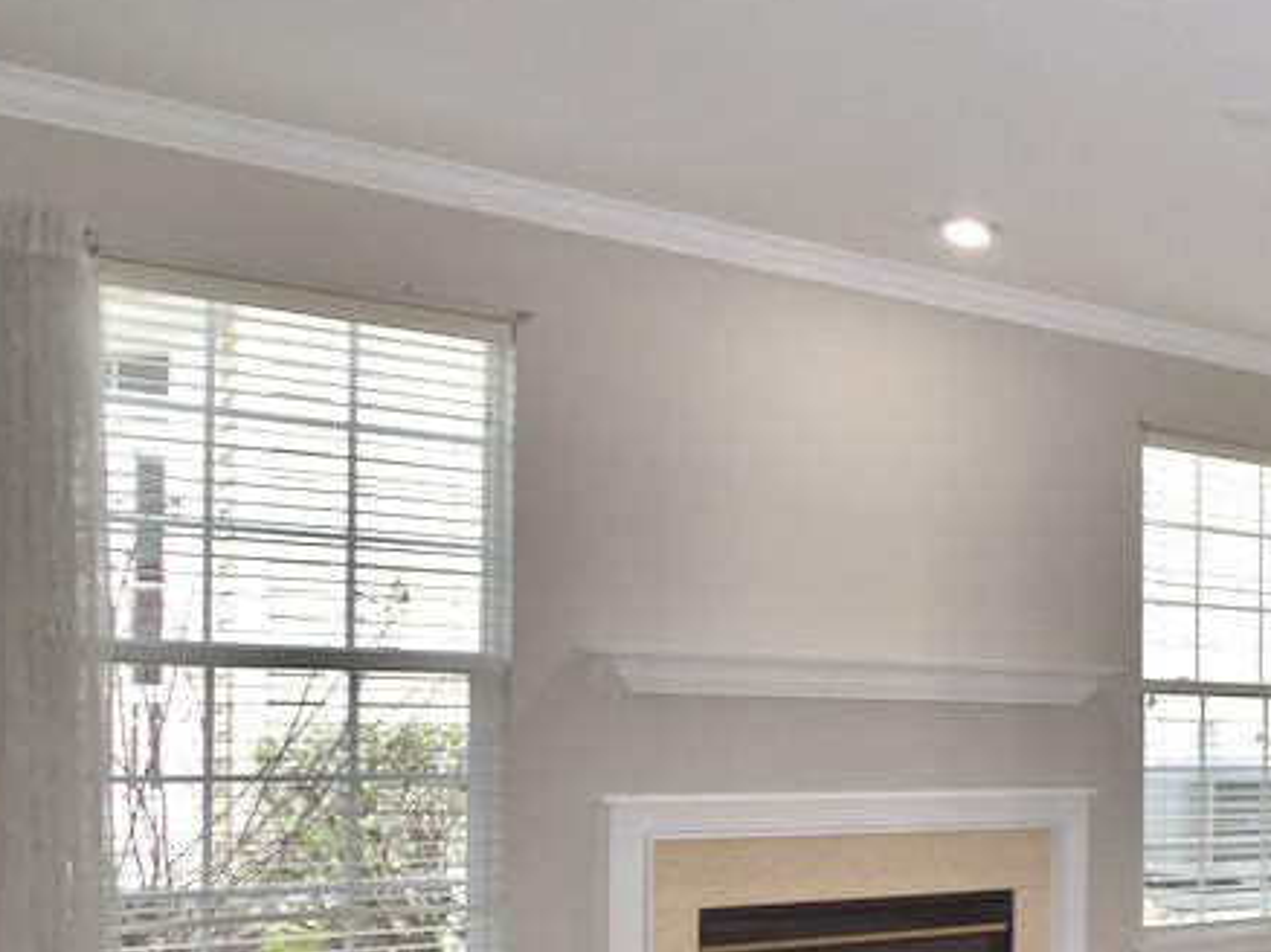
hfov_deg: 31.1
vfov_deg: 30.7
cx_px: 1677
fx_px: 1703
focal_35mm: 46
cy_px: 708
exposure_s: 1/60
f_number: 5.6
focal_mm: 11
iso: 400
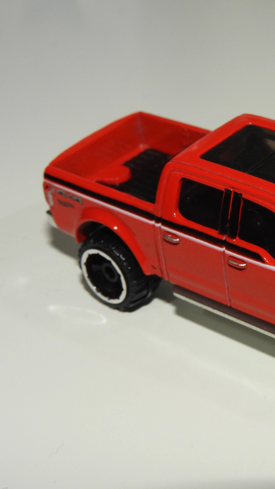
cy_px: 244
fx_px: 1037
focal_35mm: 80
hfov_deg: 14.8
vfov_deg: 26.5
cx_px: 291
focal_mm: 9.9
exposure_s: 1/30
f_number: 5
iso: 200
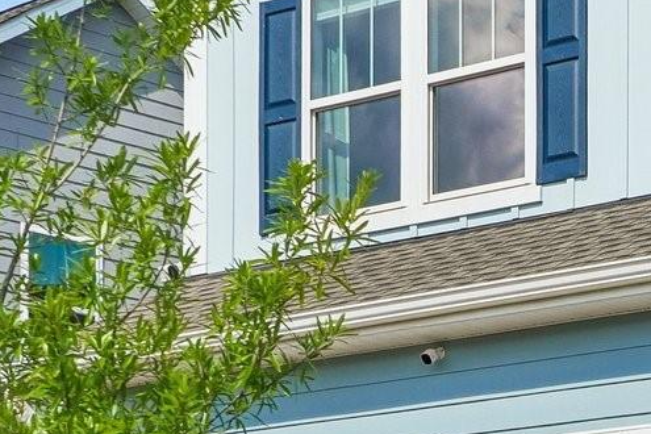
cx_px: 925
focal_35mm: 124
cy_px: 339
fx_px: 2242
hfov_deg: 15.5
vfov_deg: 11.0
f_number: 8
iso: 100
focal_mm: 20
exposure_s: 1/200
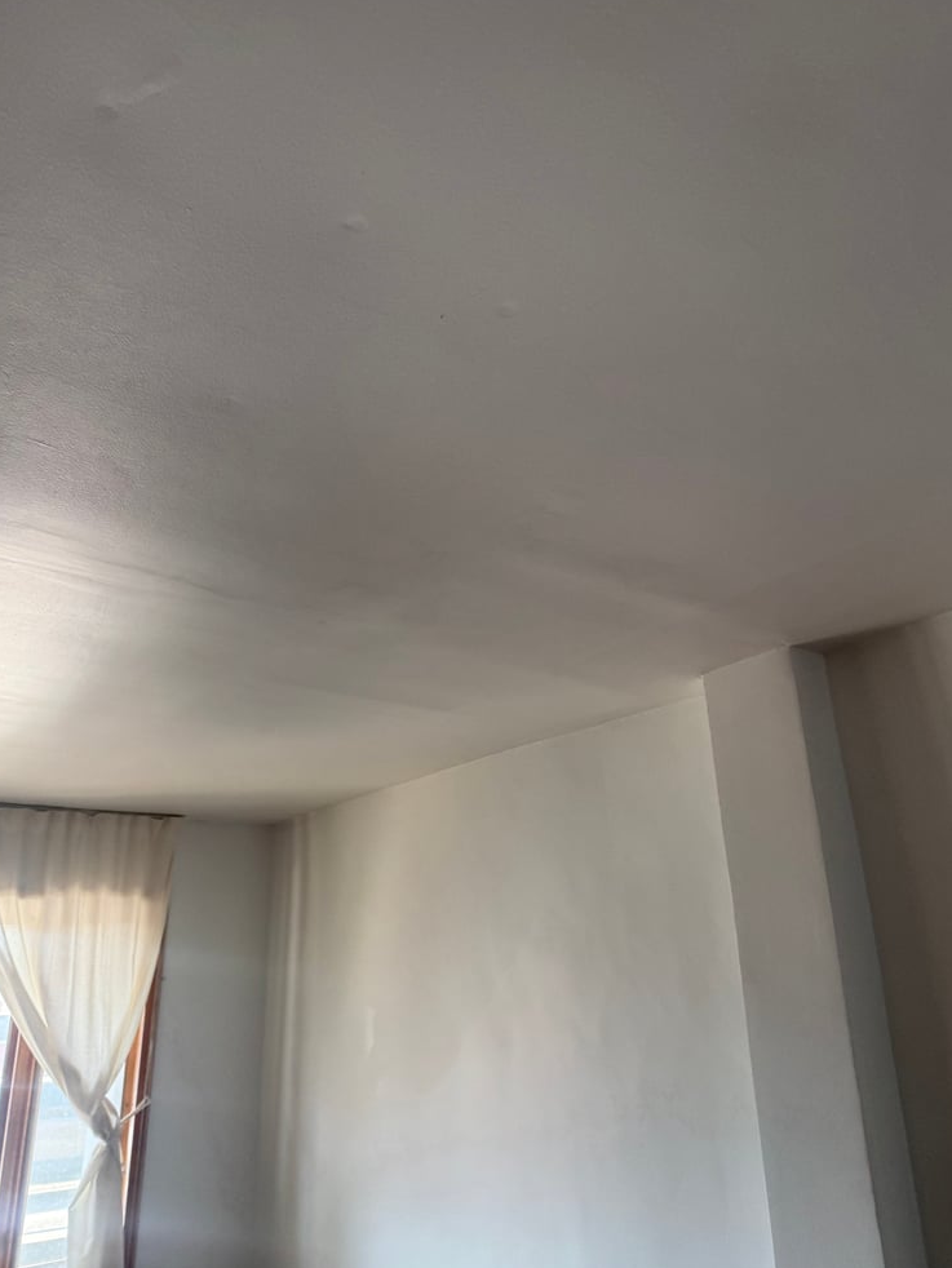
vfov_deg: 69.4
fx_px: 916
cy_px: 644
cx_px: 482
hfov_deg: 54.9
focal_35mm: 25
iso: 100
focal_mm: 6.76
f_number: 1.78
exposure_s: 1/121
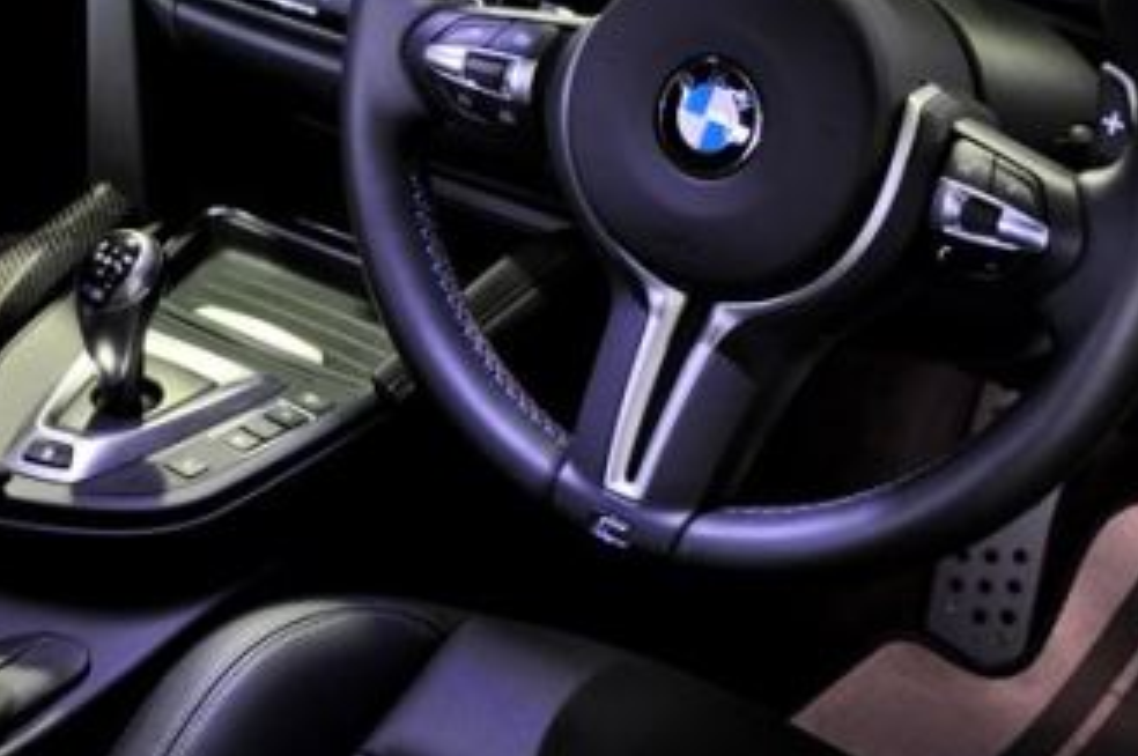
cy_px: 213
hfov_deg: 26.9
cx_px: 392
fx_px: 2368
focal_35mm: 75
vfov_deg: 18.1
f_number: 4
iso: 800
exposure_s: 1/13
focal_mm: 28
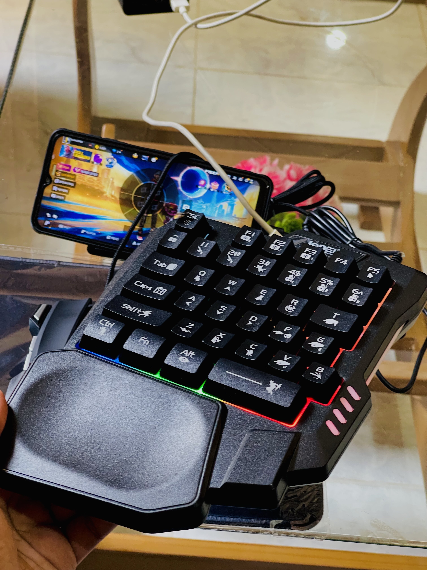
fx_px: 1053
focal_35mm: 64
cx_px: 214
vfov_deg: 30.3
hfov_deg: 22.9
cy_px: 285
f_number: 2.2
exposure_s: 1/40
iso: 200
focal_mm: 7.5
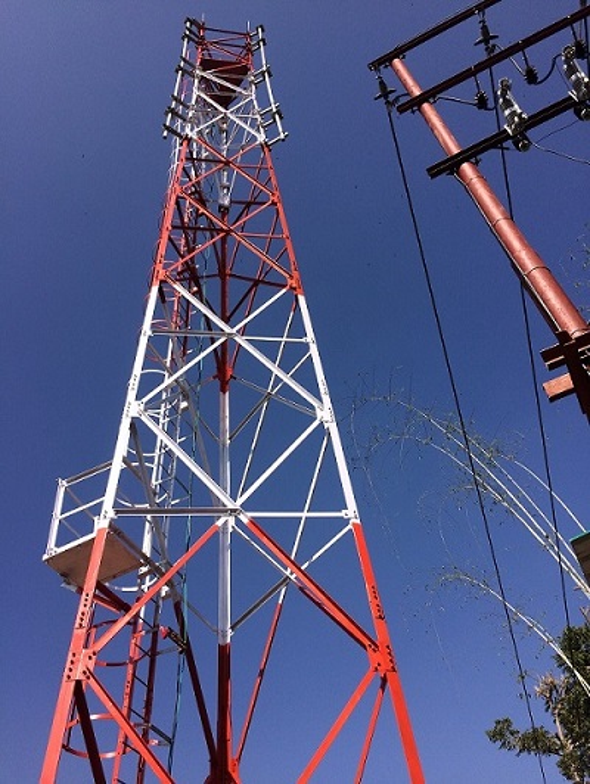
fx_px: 658
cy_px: 392
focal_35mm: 29
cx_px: 295
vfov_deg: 61.6
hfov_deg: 48.3
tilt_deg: +47.9
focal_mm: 4.15
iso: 32
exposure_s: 1/2160
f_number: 2.2
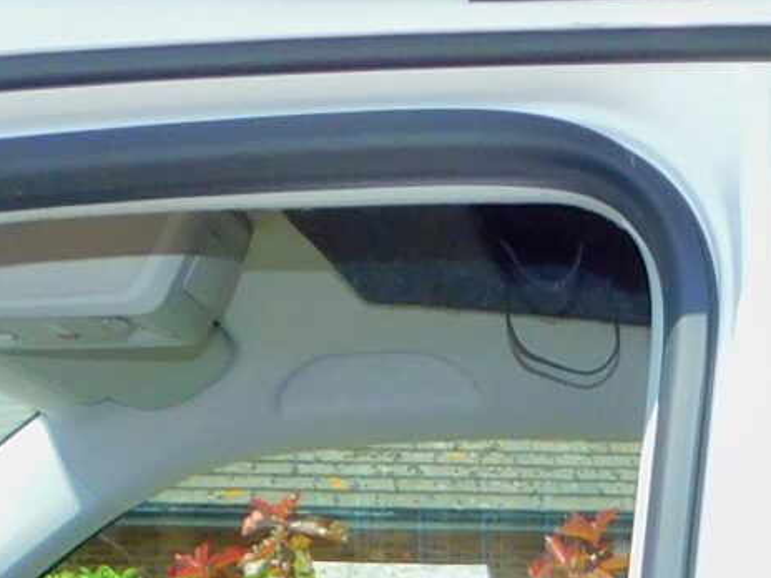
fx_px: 2829
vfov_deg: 10.4
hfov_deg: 15.0
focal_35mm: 127
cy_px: 1297
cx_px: 926
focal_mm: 4
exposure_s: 1/640
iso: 125
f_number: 3
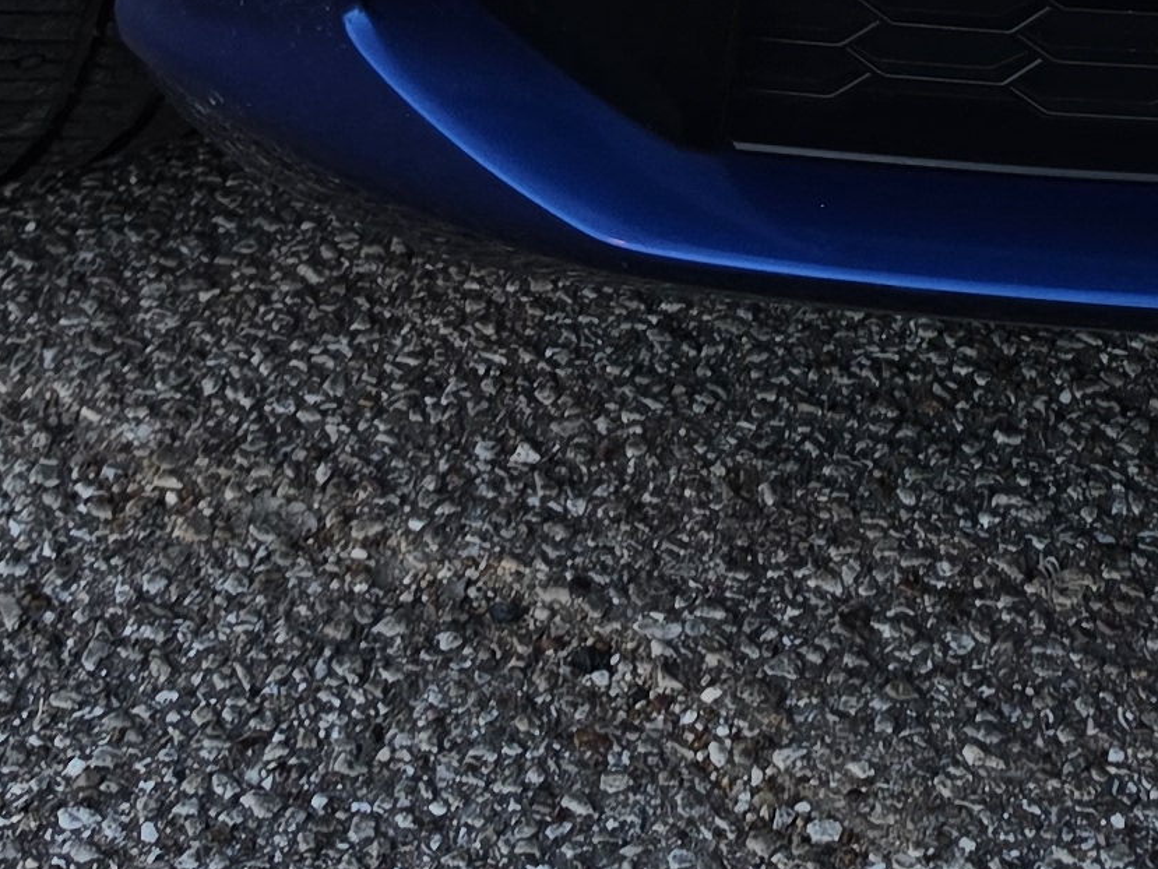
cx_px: 1247
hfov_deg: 17.2
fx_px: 3714
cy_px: -1174
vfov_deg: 11.3
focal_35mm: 111
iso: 10
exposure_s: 1/205
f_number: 1.4
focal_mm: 6.5
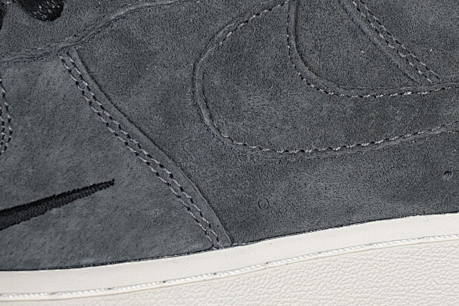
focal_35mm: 138
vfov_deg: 9.9
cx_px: 321
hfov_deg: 14.8
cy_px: 117
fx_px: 1759
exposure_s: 1/60
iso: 160
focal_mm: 50
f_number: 6.3
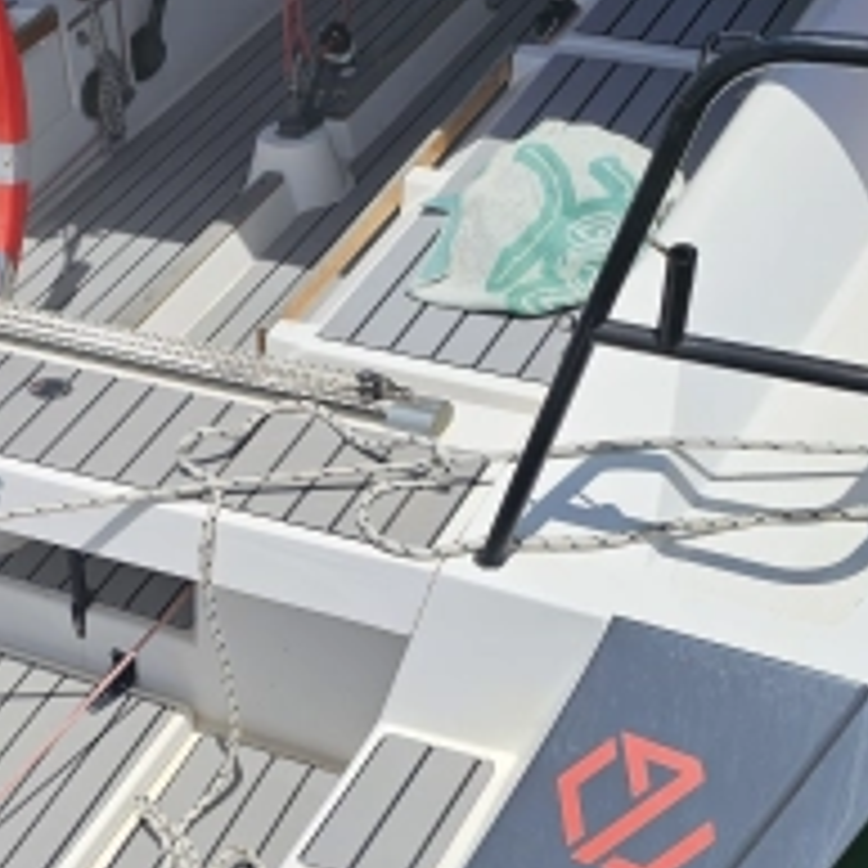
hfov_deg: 28.6
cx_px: 117
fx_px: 1645
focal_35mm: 58
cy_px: 668
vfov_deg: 29.0
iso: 10
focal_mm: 6.3
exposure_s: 1/1410
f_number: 1.7
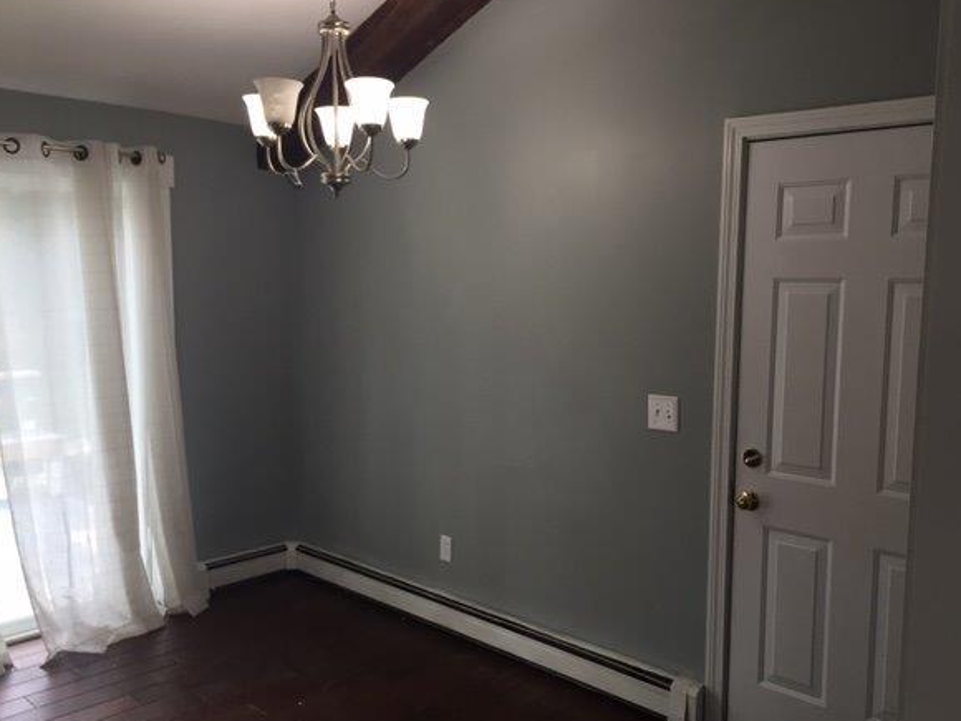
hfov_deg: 56.8
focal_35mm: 32
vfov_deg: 44.2
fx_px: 888
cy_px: 375
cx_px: 492
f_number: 2.2
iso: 32
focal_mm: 4.15
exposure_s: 1/30
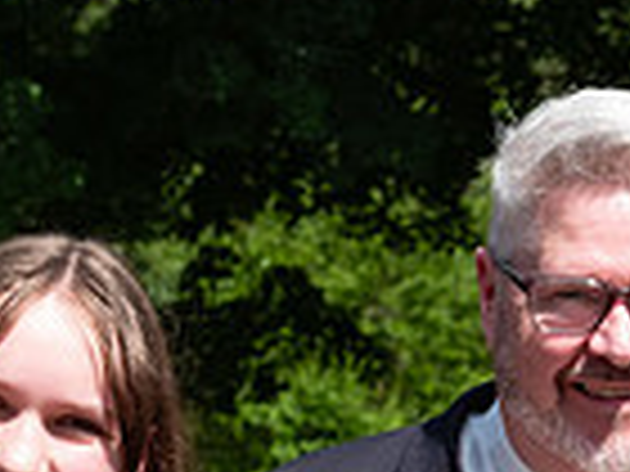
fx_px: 6097
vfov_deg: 4.4
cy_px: 695
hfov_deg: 5.9
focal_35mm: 335
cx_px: 675
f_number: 9
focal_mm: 56.3
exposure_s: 1/250
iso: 250
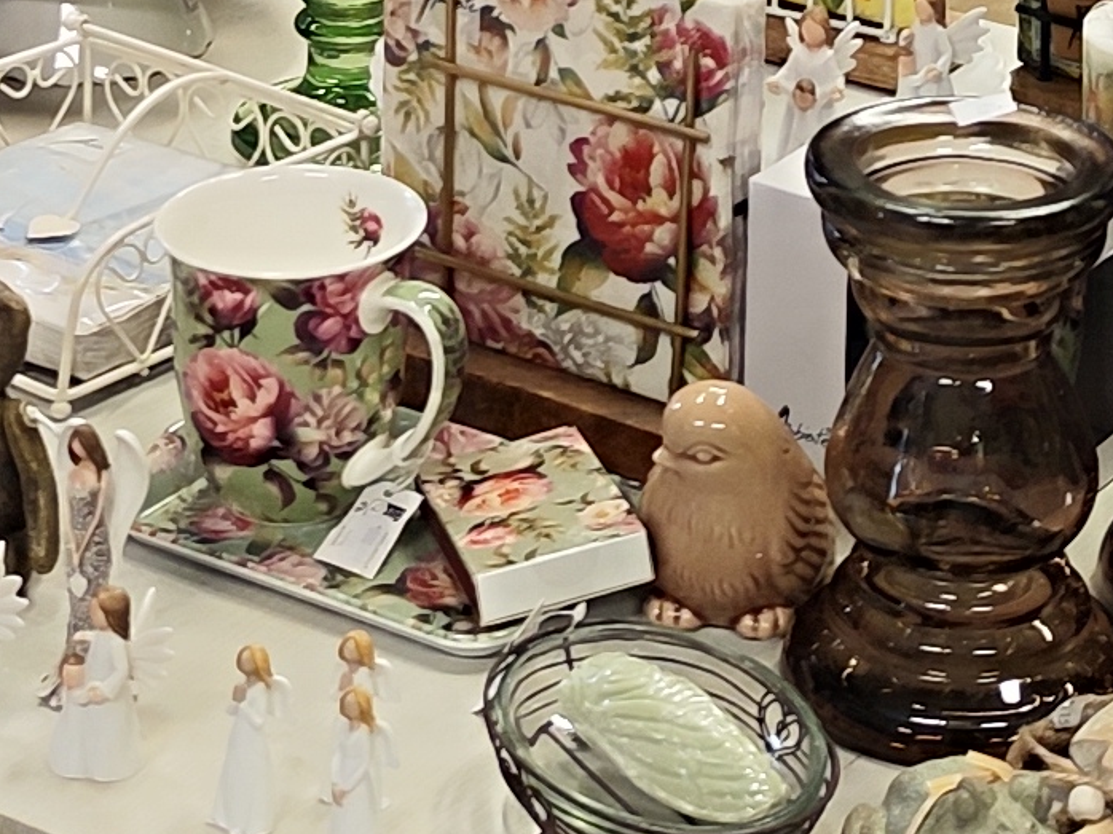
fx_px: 4339
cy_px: -831
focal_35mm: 135
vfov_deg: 10.2
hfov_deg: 14.6
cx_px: 596
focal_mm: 7.01
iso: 398
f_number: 1.69
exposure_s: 1/100
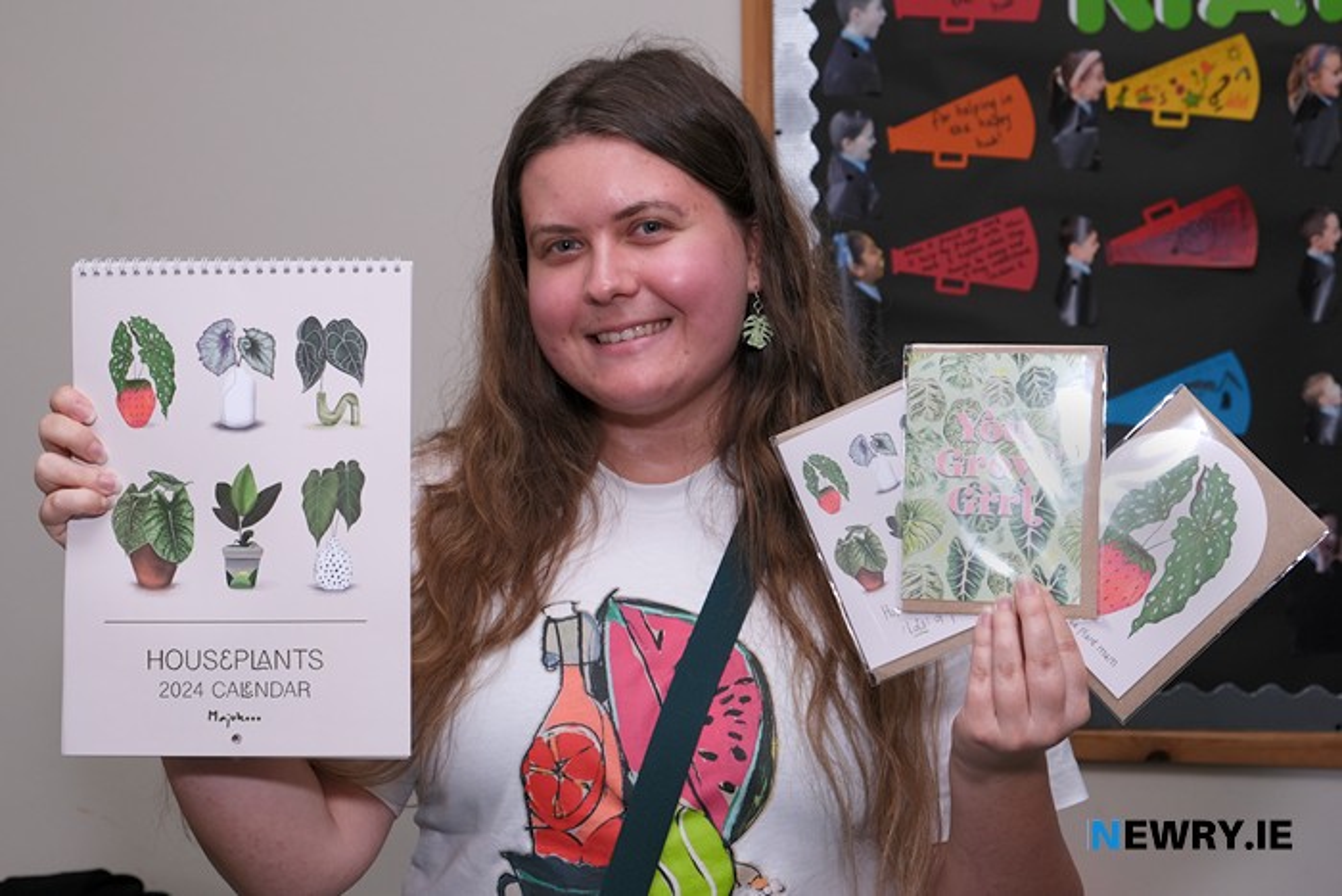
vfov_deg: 31.9
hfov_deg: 46.4
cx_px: 671
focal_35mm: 42
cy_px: 448
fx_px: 1566
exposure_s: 1/125
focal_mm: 27.7
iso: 400
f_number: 4.5
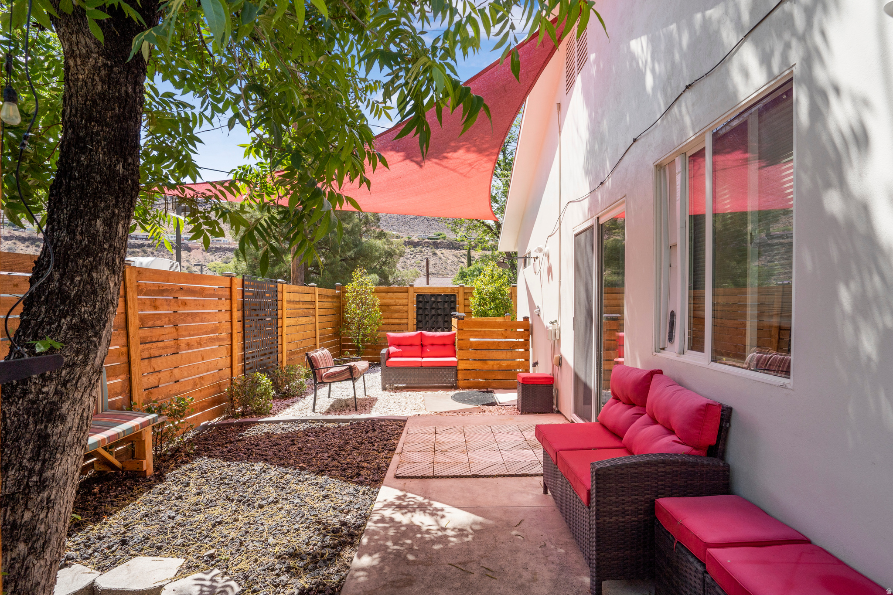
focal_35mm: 18
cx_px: 446
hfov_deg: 90.0
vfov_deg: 67.4
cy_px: 298
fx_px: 446
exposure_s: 1/250
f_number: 9
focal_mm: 18
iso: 250
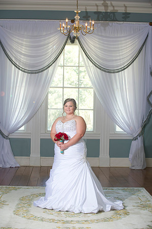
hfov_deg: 17.0
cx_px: 76
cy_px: 114
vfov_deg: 25.4
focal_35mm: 80
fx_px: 508
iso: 400
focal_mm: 80
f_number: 4.5
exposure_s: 1/80
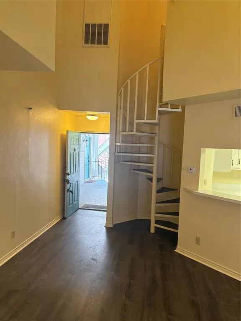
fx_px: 241
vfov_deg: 67.3
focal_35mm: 26
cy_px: 160
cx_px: 120
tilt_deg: -4.8
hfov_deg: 53.1
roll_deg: -2.4
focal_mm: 5.96
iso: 200
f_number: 1.6
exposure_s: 1/60
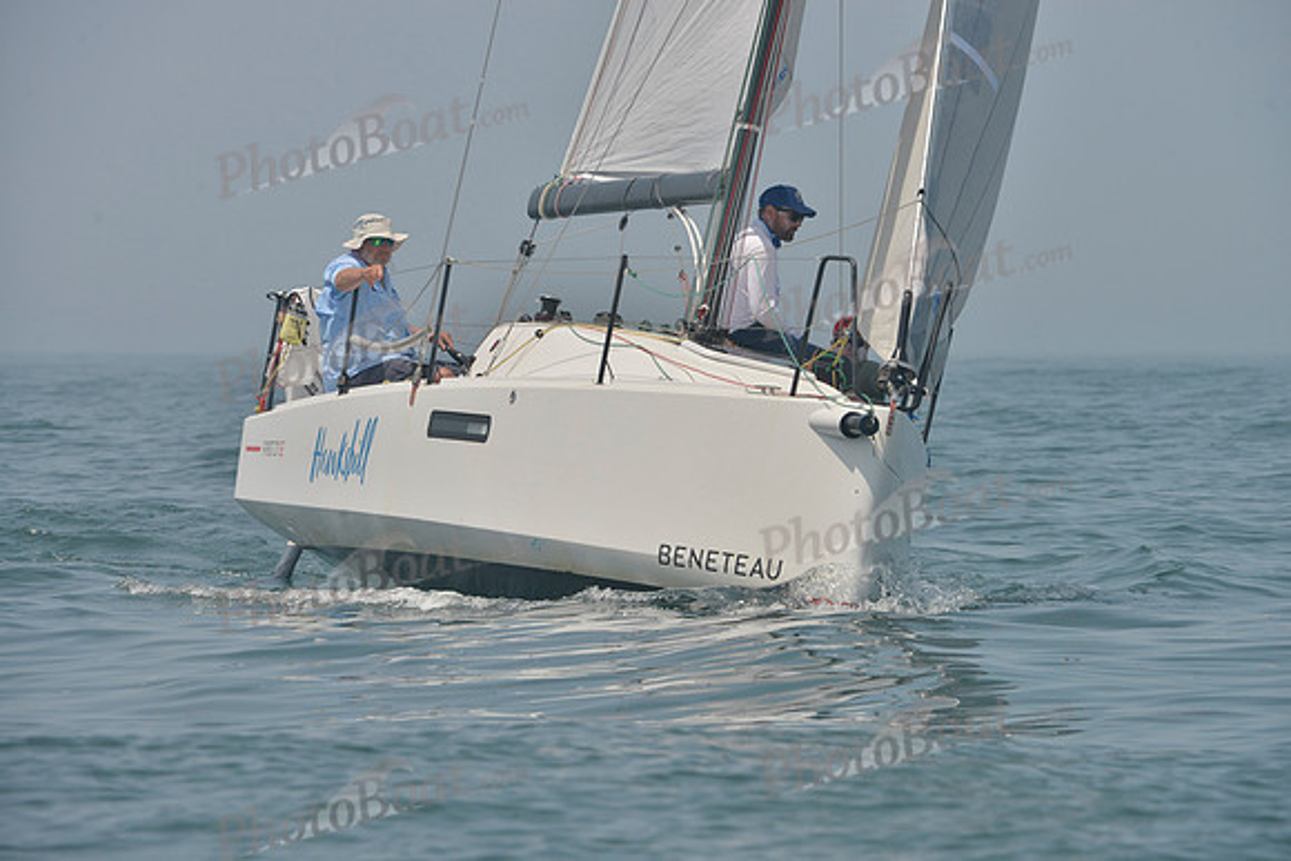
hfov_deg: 7.1
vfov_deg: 4.7
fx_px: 10402
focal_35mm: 290
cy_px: 430
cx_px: 646
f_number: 10
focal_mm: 290
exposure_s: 1/1000
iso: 280
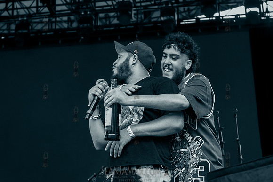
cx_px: 150
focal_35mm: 84
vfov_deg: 16.3
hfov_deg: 24.3
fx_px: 634
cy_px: 85
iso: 5000
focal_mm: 55
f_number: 3.5
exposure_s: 1/320
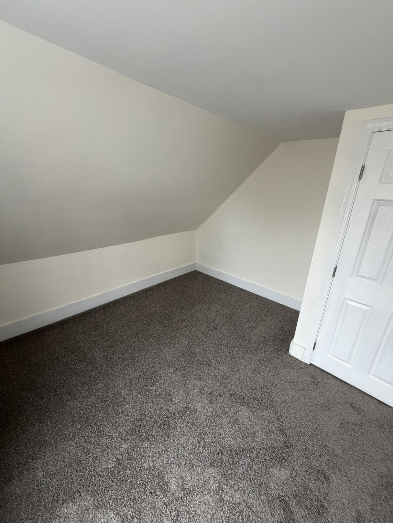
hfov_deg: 85.7
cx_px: 196
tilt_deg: -19.0
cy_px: 262
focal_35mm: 14
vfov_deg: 102.1
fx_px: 212
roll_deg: -0.9
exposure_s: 1/83
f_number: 2.2
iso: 320
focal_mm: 2.22
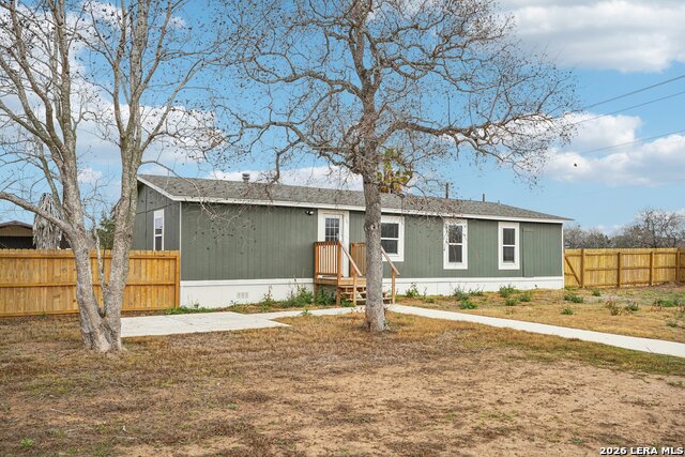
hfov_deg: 61.1
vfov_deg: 43.0
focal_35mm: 30
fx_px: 580
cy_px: 228
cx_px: 342
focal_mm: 30.5
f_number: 8
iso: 100
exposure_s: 1/320
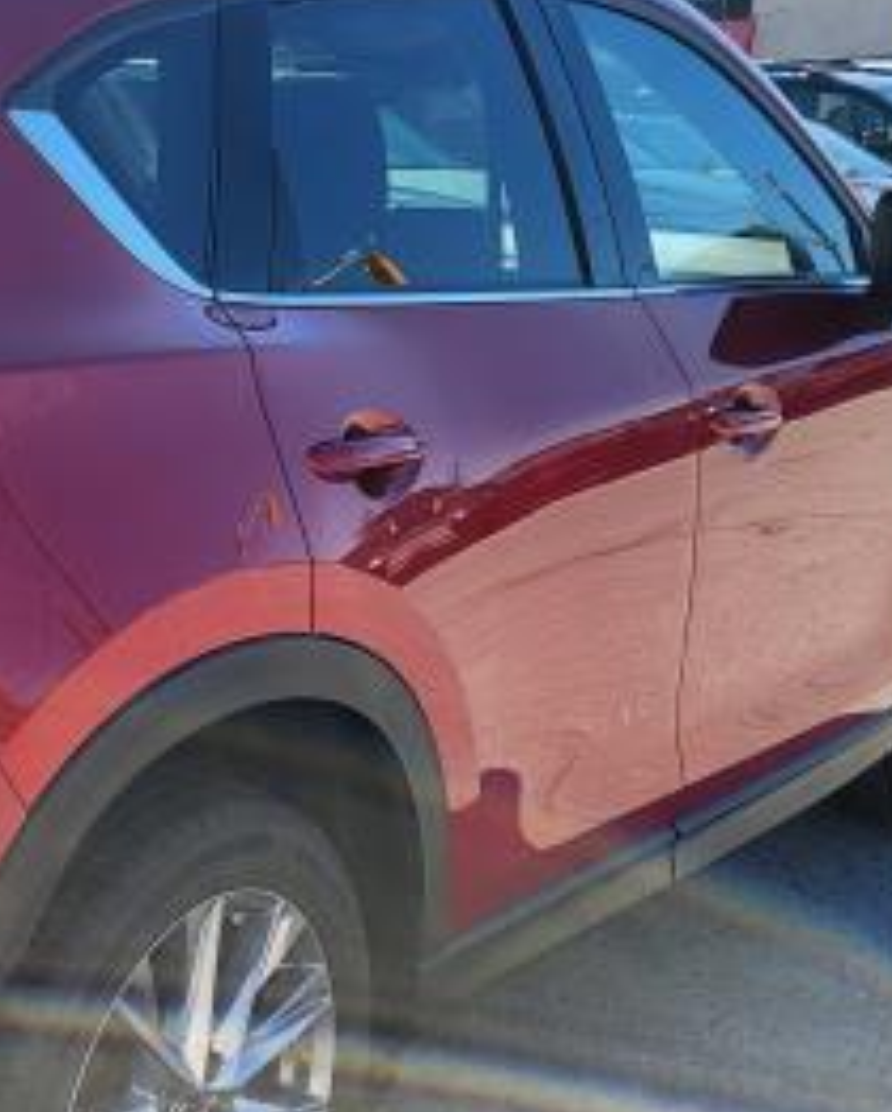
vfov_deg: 30.4
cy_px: 658
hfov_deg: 22.9
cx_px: -140
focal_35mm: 62
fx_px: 2044
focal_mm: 5.4
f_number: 1.8
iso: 40
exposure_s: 1/1022
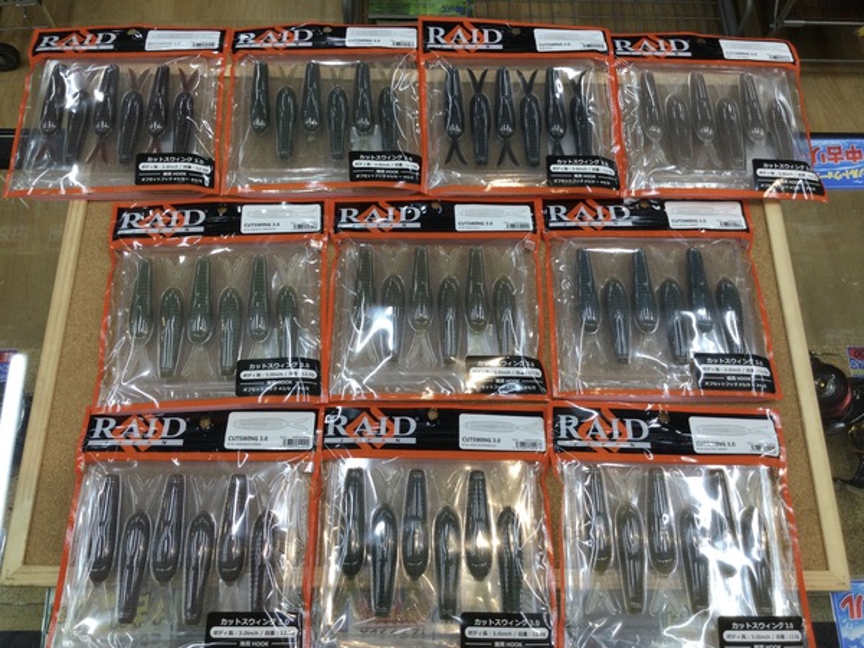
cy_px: 324
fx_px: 774
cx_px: 432
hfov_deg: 58.4
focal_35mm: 31
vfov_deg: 45.4
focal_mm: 3.3
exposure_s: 1/40
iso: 25
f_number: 2.4
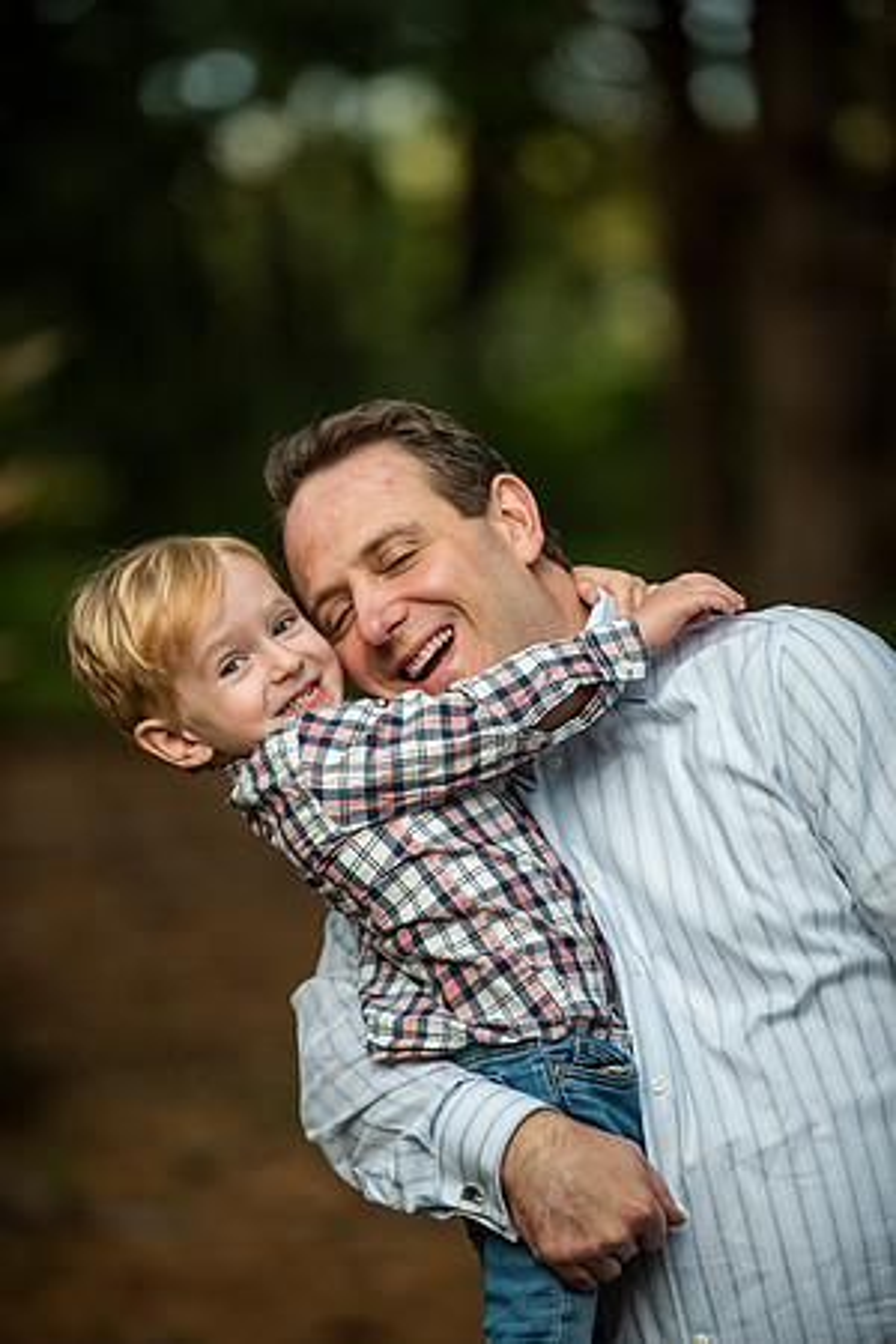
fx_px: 7466
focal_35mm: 200
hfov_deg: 6.9
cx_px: 448
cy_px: 672
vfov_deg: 10.3
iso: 1250
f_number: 3.2
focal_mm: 200
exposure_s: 1/320
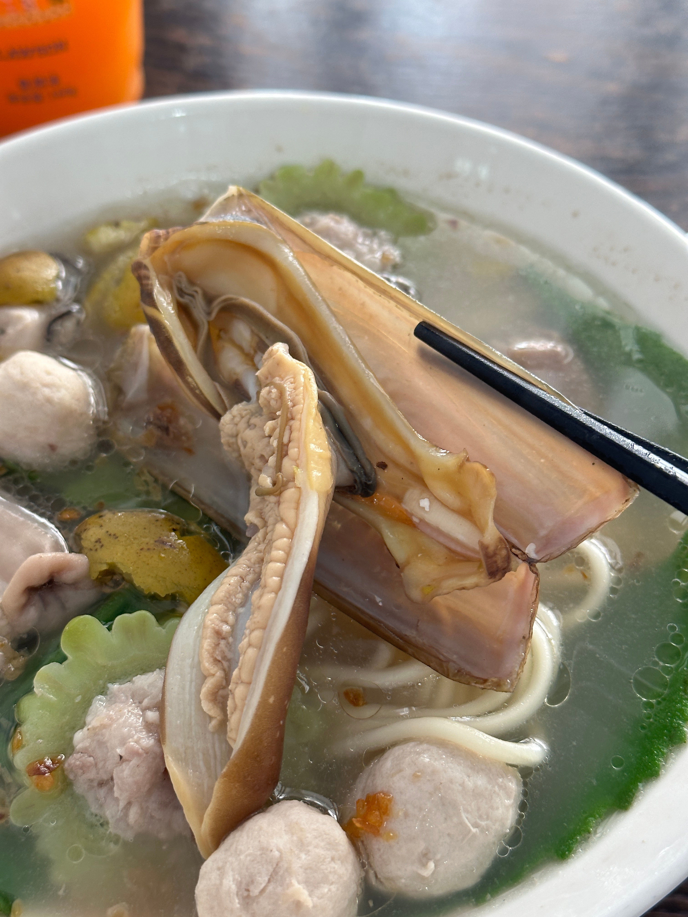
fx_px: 1272
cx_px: 344
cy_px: 458
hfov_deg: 30.3
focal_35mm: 48
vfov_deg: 39.7
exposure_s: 1/50
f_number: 1.78
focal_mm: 6.86
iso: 80
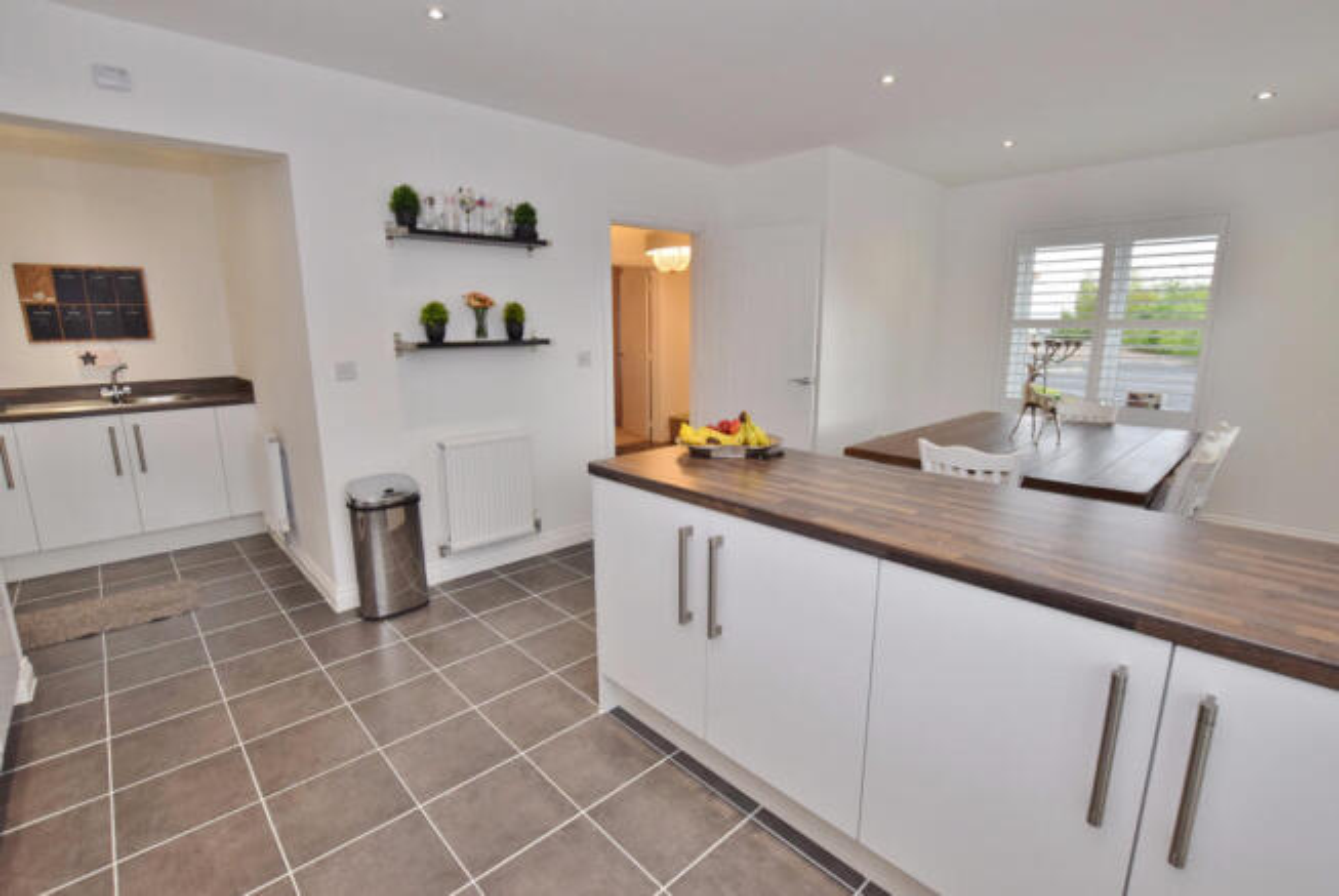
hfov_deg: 92.4
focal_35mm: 17
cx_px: 670
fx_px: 642
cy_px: 448
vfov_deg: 69.8
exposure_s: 1/125
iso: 800
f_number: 5.6
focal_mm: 11.5
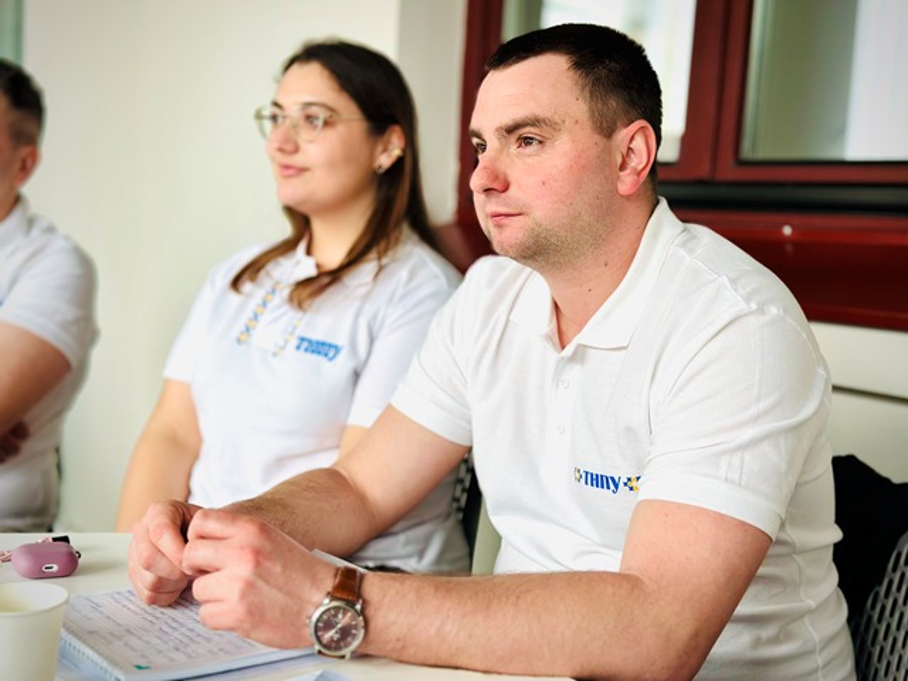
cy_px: 340
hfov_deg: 39.7
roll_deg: -3.6
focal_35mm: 48
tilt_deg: -6.2
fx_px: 1259
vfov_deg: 30.3
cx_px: 454
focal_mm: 6.86
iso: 100
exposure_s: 1/121
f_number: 1.78
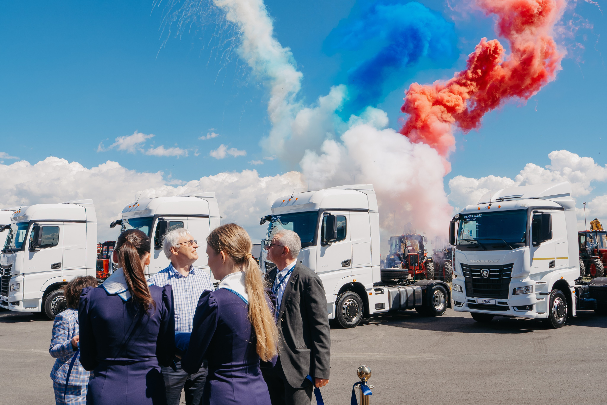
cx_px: 304
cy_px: 202
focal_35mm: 29
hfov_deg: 63.7
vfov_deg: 45.0
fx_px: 488
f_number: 13
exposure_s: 1/125
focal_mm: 28
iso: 160
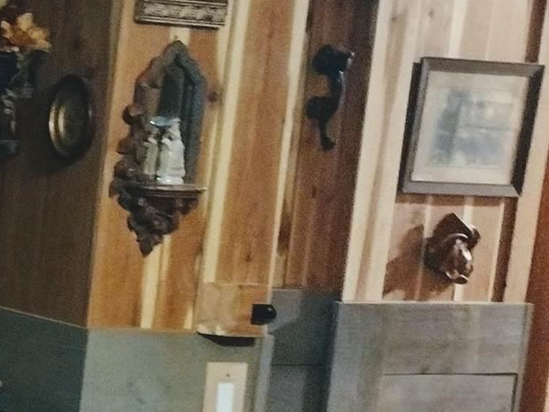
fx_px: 1982
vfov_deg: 11.7
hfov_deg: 14.0
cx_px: -442
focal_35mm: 125
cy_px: 410
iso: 1588
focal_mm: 4.71
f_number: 1.7
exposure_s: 1/17.1
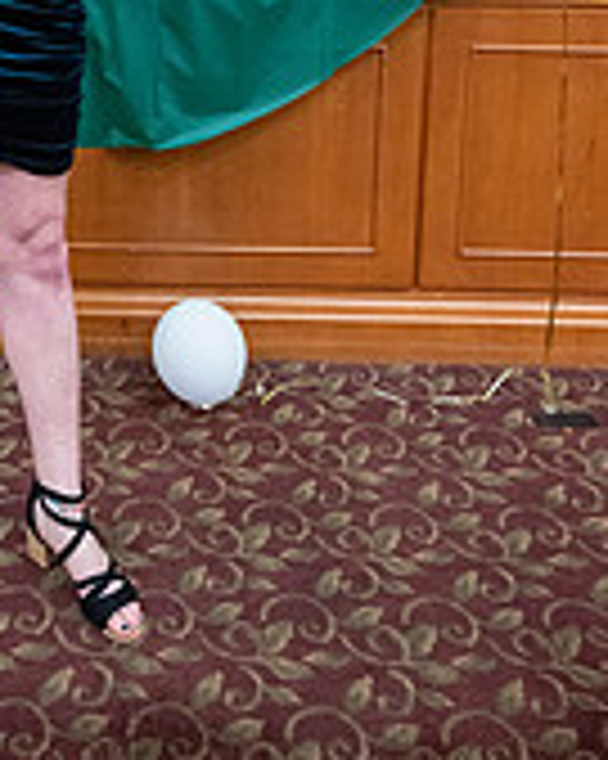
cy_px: -216
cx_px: 5
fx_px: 1351
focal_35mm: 60
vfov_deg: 26.8
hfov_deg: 24.3
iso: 6400
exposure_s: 1/125
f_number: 4
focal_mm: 24
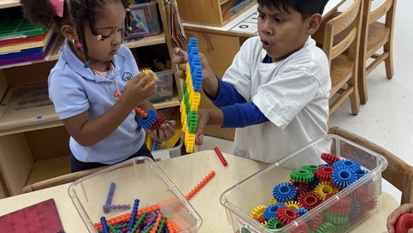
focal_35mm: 60
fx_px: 657
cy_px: 102
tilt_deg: -25.7
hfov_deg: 34.6
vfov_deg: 20.1
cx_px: 266
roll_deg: +8.7
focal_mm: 5.96
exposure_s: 1/120
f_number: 1.6
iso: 100
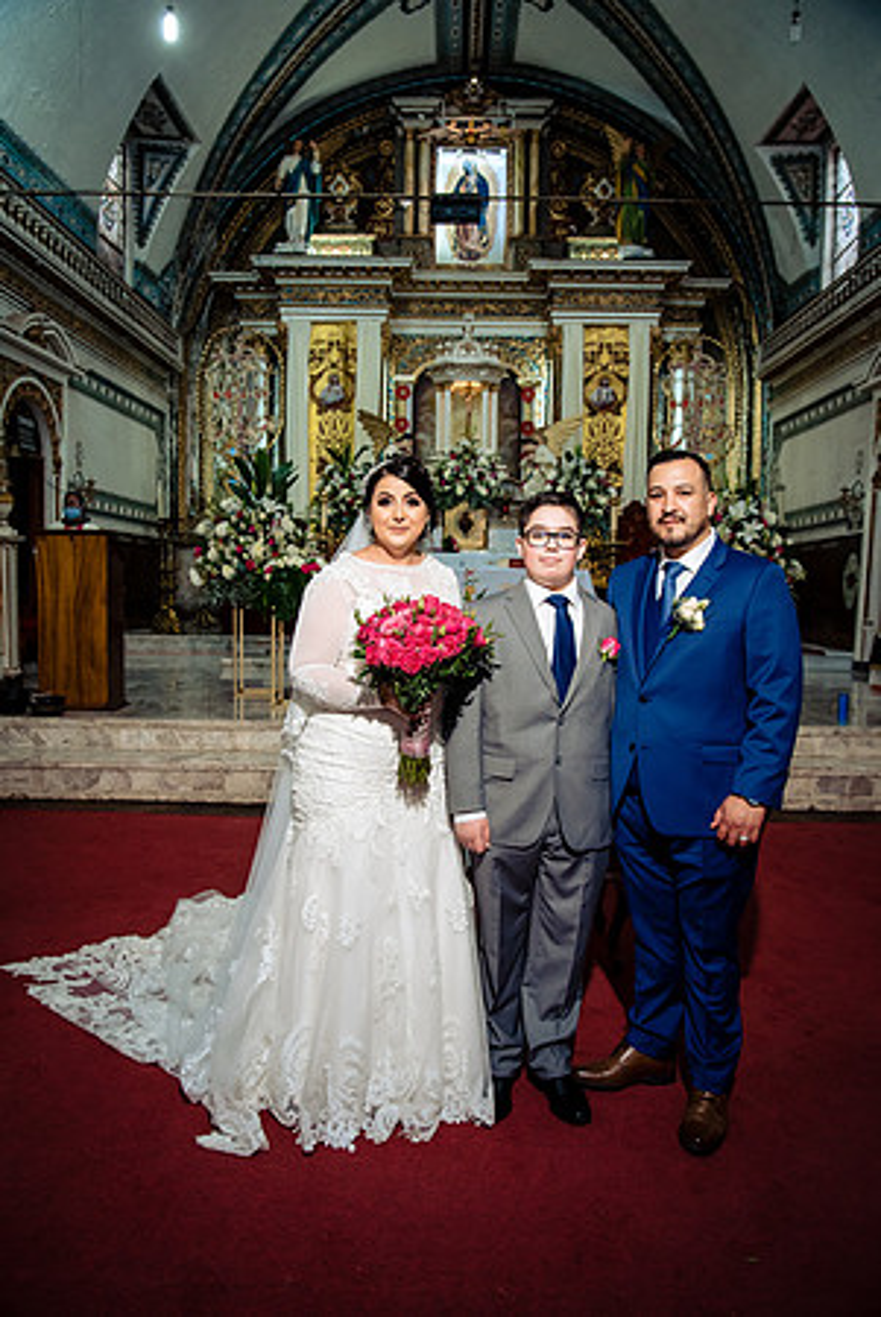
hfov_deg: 46.5
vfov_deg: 65.4
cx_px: 440
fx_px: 1025
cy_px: 658
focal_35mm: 28
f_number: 5.6
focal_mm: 28
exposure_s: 1/125
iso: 2000
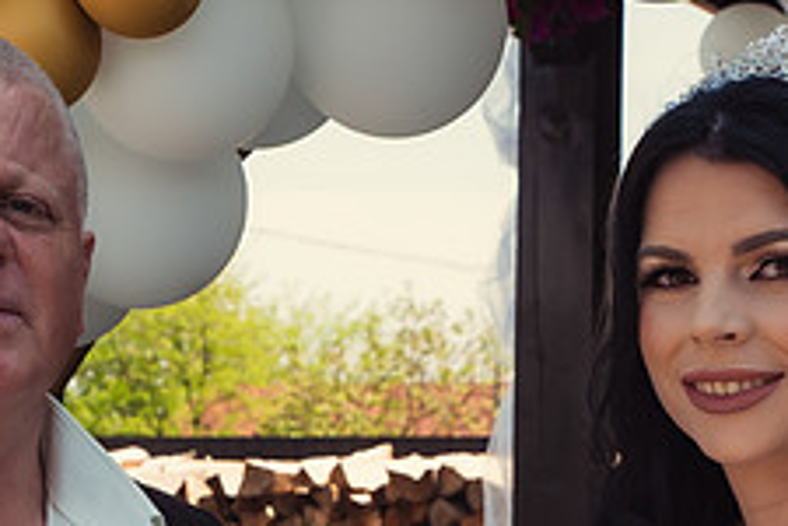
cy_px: 569
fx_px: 2977
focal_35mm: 136
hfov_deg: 15.1
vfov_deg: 10.0
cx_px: 314
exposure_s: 1/250
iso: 200
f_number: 8
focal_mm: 48
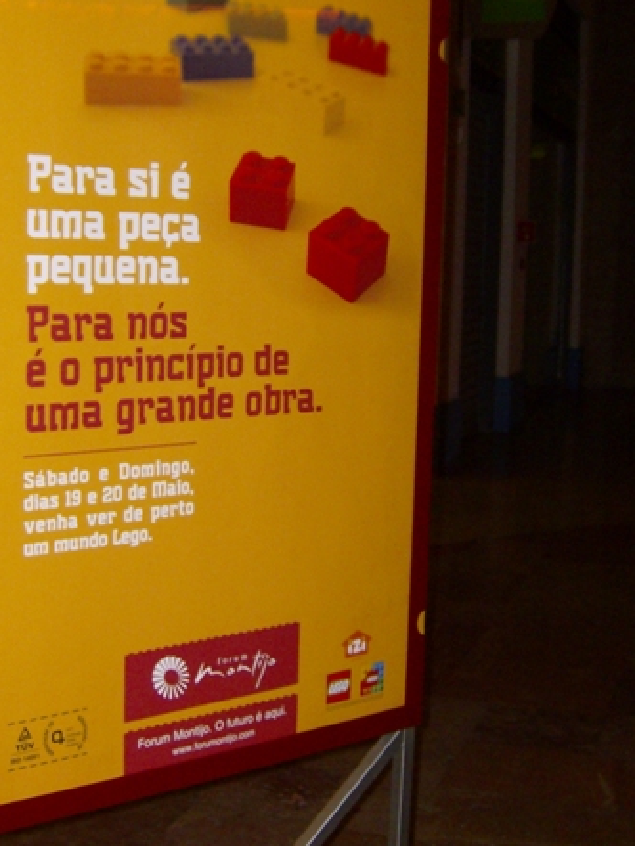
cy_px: 392
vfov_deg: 36.8
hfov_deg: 28.0
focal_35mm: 52
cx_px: 256
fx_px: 1271
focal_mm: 6
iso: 200
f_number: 2.8
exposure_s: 1/60
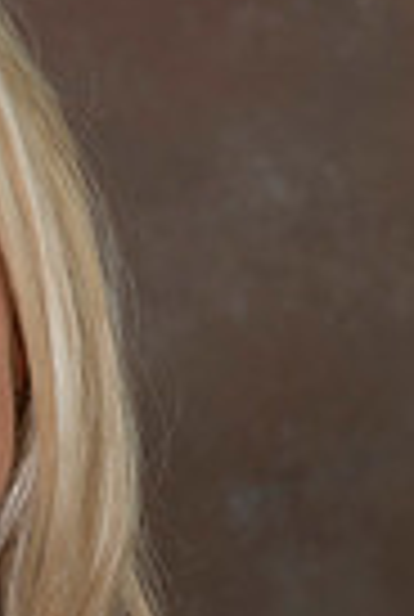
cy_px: 652
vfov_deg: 3.3
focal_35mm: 622
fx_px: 10675
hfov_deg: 2.2
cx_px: -160
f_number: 5.6
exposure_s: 1/125
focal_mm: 190
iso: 320
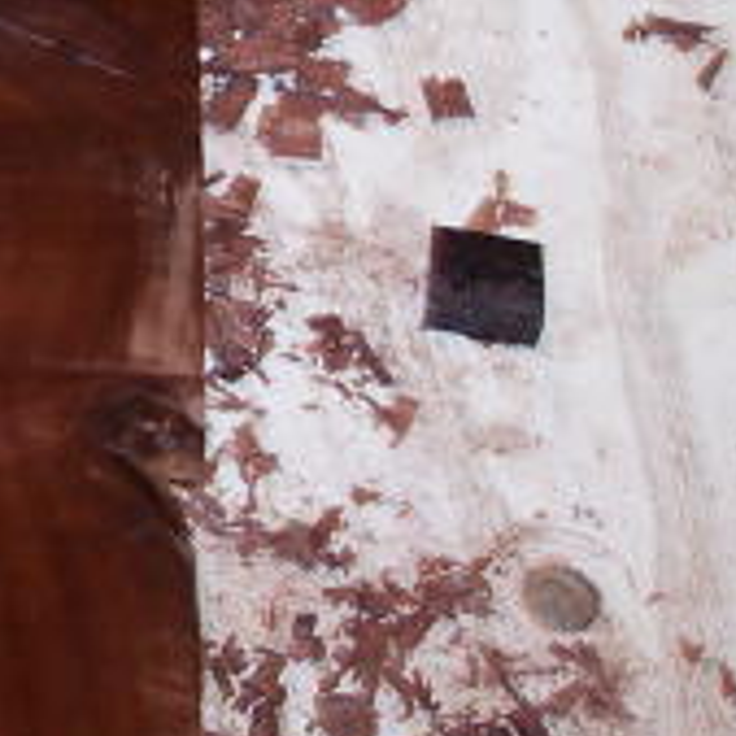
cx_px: -285
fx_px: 3055
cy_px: -41
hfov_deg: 13.1
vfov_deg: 13.5
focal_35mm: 127
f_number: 2.8
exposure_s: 1/30
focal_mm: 8
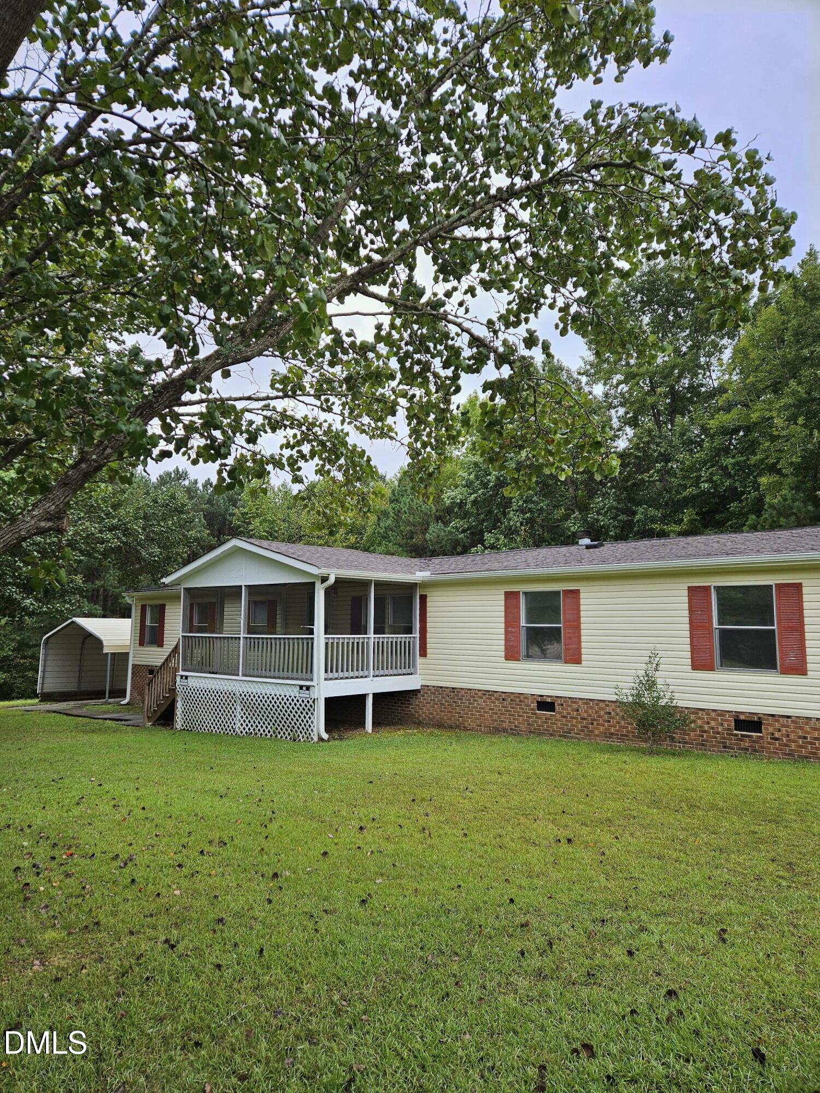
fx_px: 726
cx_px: 410
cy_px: 546
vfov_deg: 73.9
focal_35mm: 23
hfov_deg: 58.9
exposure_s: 1/363
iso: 25
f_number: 1.8
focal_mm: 5.4
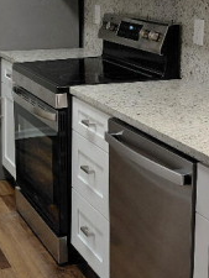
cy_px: 81
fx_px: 595
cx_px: 83
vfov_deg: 26.1
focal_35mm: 74
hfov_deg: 19.9
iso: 160
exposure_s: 1/120
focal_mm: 4.69
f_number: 1.8
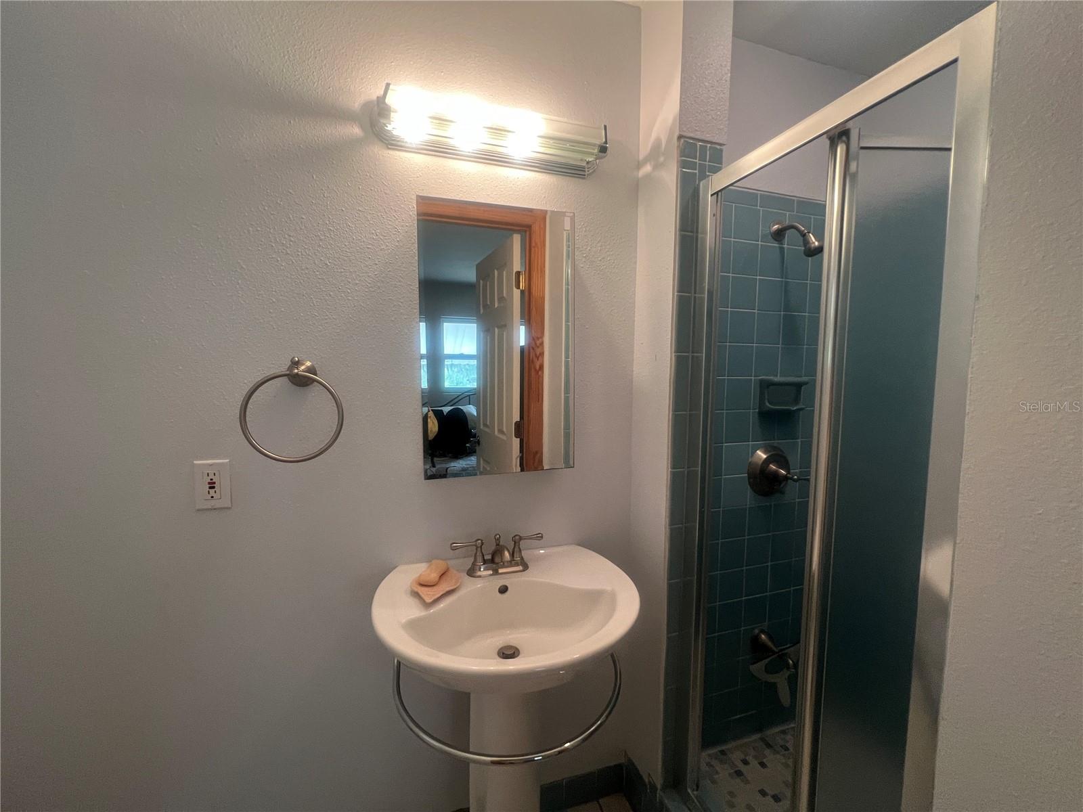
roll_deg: -0.6
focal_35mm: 13
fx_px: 407
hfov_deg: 106.2
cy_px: 406
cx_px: 542
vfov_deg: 89.9
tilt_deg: -5.8
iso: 200
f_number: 1.8
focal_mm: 1.57
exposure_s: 1/60
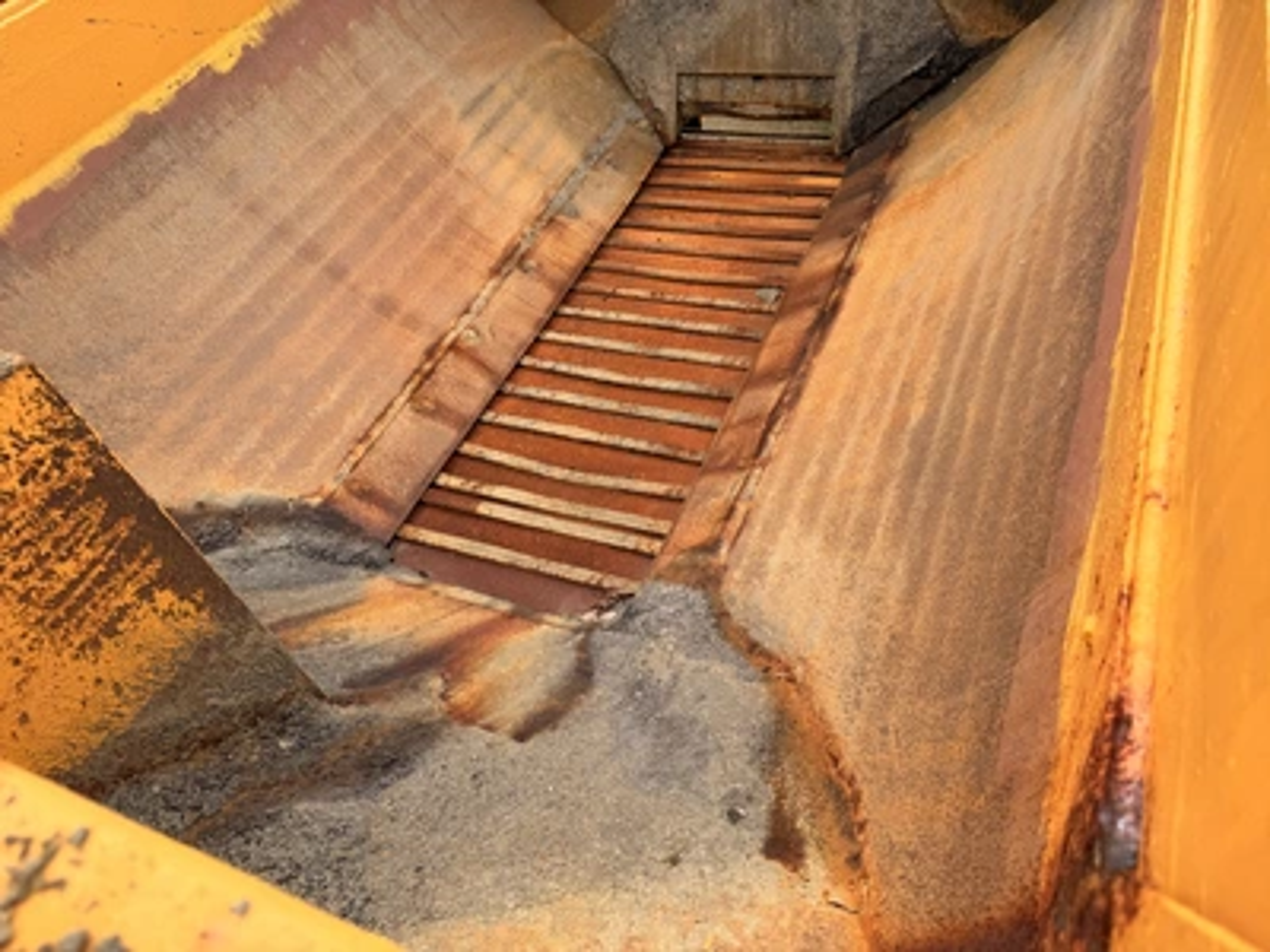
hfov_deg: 71.6
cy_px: 476
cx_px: 635
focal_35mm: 24
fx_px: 881
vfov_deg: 56.8
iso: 80
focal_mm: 6.76
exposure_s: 1/1271
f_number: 1.78
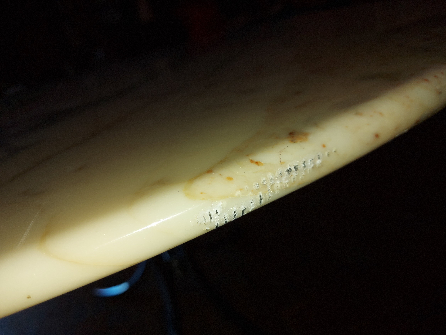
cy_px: 168
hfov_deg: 71.6
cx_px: 223
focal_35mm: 24
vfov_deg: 56.8
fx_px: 309
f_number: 1.8
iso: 32
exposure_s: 1/191
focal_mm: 5.23
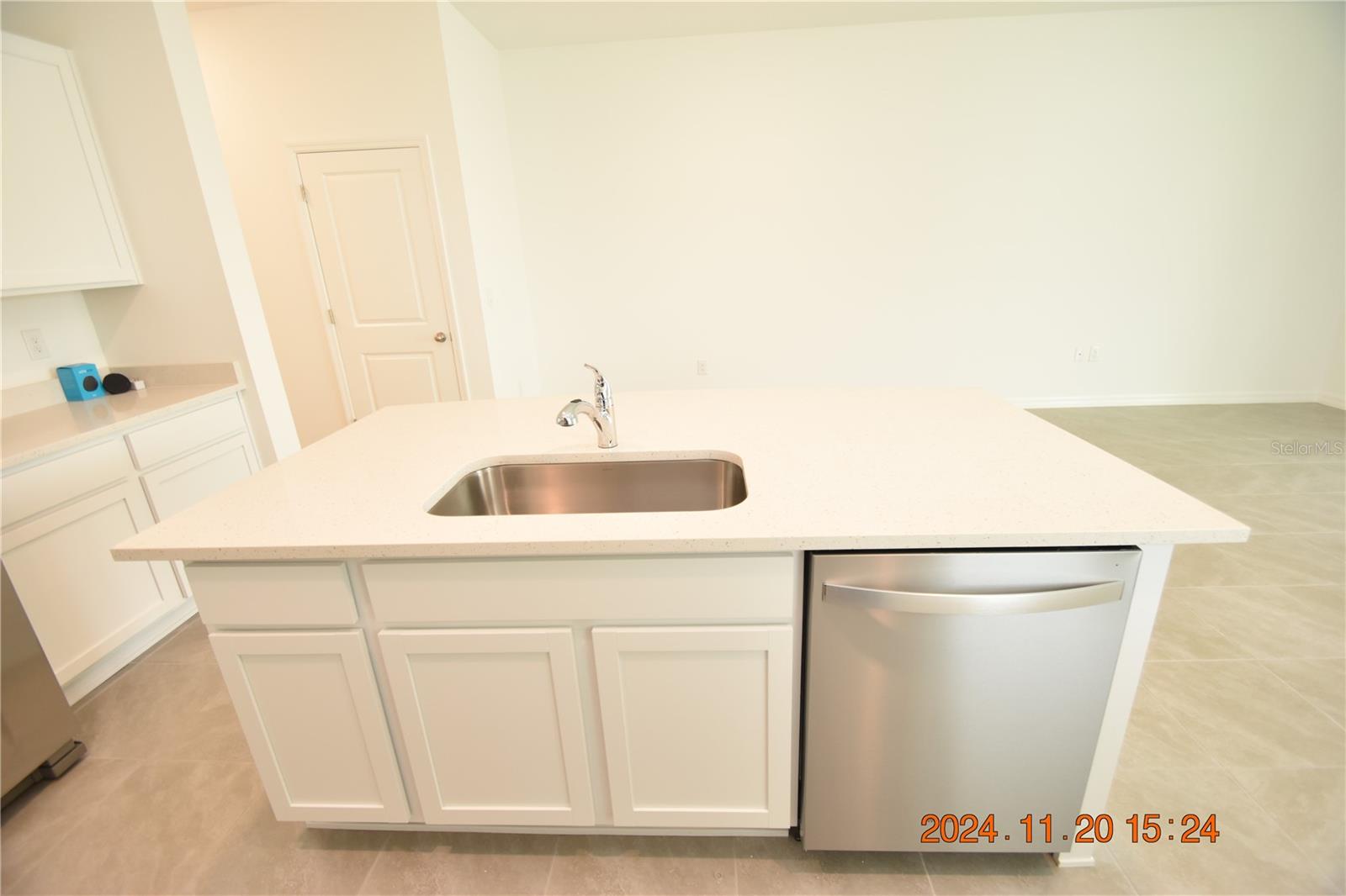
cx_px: 673
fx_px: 561
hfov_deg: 100.4
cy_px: 448
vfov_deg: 77.3
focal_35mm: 15
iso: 800
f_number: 3.5
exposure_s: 1/60
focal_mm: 10
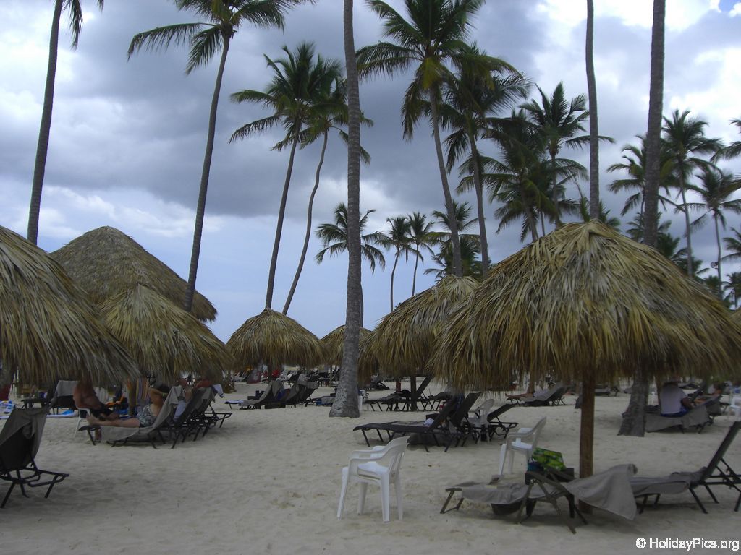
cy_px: 278
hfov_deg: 49.0
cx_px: 370
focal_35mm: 38
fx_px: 813
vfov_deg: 37.7
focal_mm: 6.2
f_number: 8
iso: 64
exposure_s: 1/160
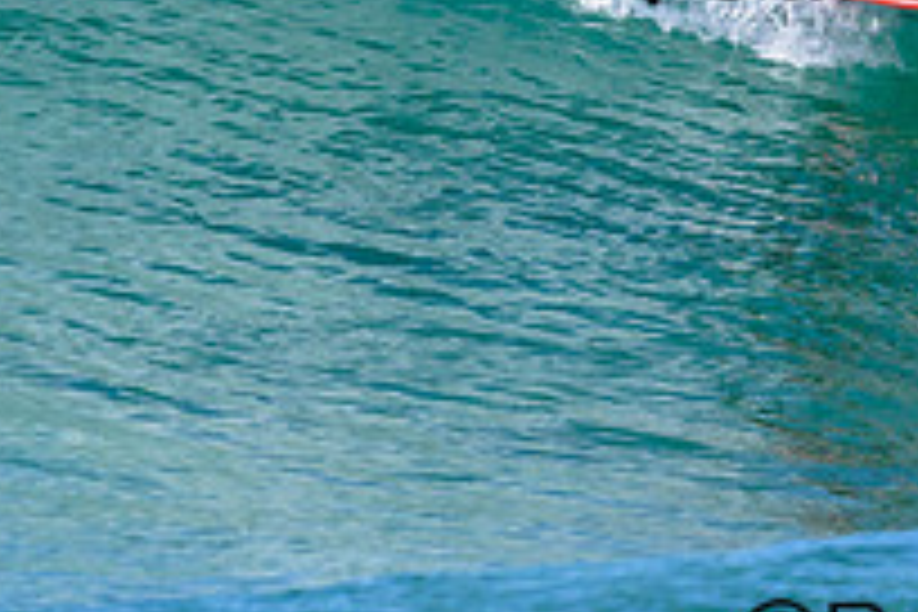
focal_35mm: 1714
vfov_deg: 0.8
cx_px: 794
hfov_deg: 1.2
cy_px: -178
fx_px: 43704
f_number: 10
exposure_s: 1/2000
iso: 800
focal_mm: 480
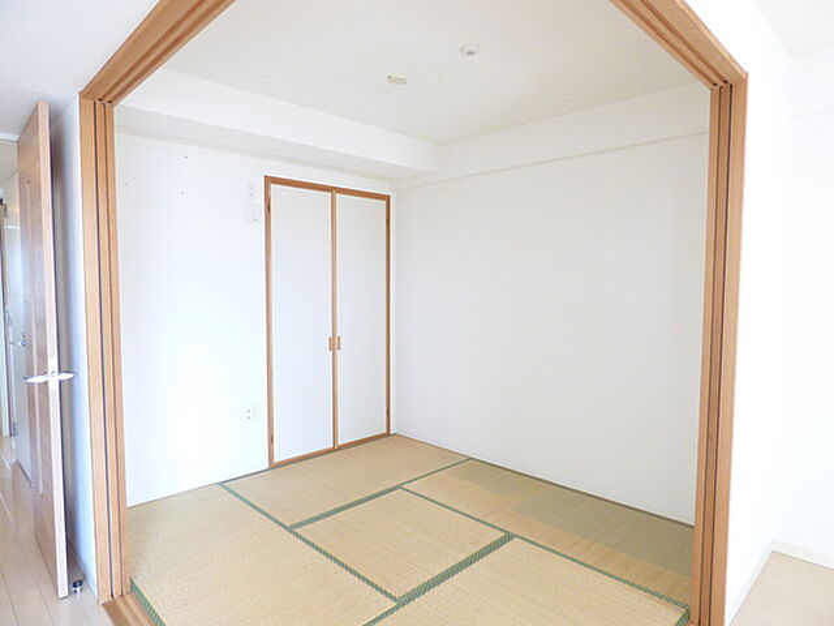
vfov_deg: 66.0
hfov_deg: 81.7
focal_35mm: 20
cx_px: 417
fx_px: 482
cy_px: 313
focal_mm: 3.58
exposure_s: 1/40
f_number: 2.8
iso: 400
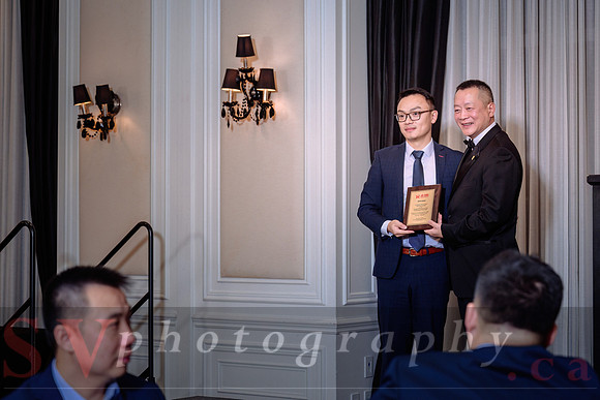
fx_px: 1329
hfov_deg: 25.4
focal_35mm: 80
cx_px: 304
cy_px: 176
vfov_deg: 17.1
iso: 1000
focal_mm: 70
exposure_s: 1/160
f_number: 3.5
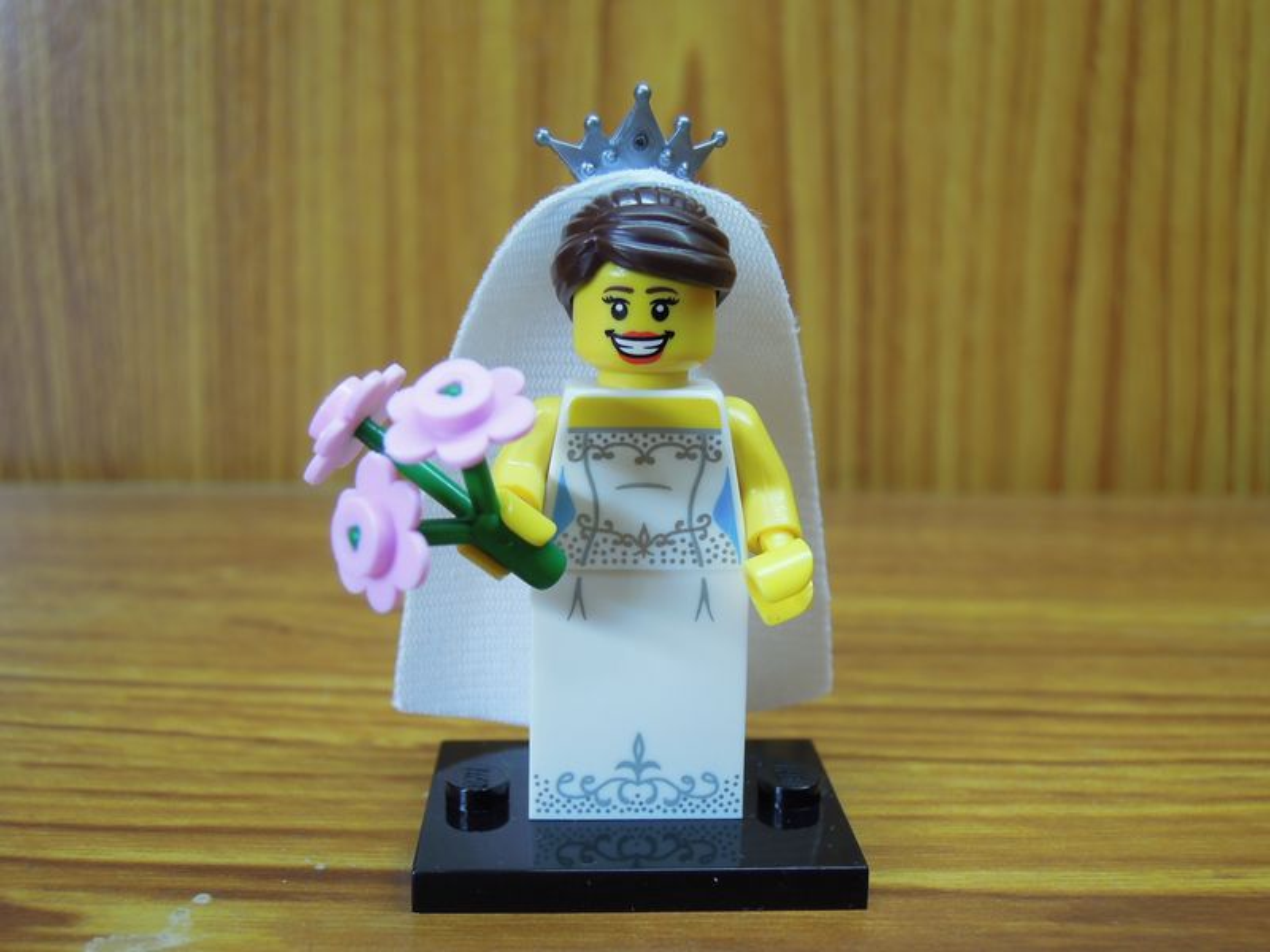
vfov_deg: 36.0
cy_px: 476
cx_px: 635
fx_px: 1468
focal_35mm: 40
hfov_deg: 46.8
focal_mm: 7.2
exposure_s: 1/30
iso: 160
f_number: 2.9
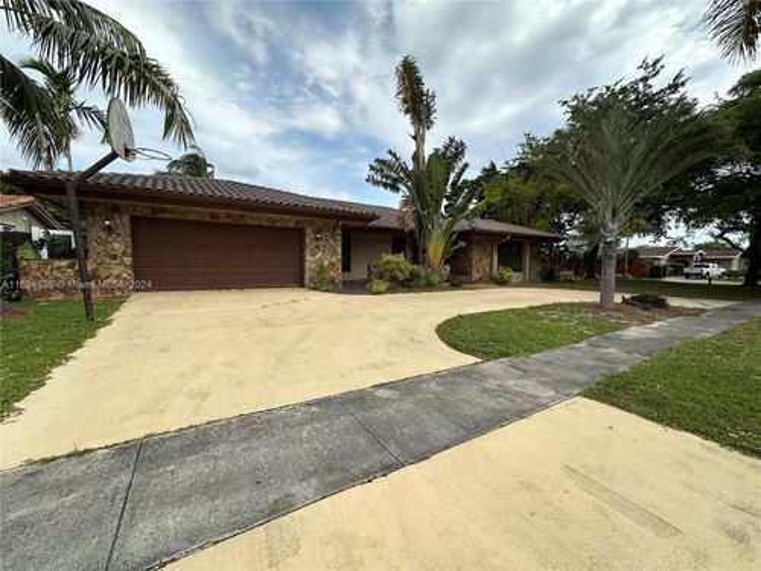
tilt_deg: -0.7
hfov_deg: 102.1
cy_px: 286
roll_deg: -1.3
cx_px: 380
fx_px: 308
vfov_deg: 85.7
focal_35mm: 14
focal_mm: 2.22
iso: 40
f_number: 2.2
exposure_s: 1/1401
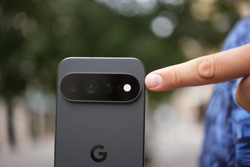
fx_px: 347
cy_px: 84
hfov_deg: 39.6
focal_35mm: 50
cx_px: 125
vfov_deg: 27.0
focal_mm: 50
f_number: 2.5
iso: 125
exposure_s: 1/320
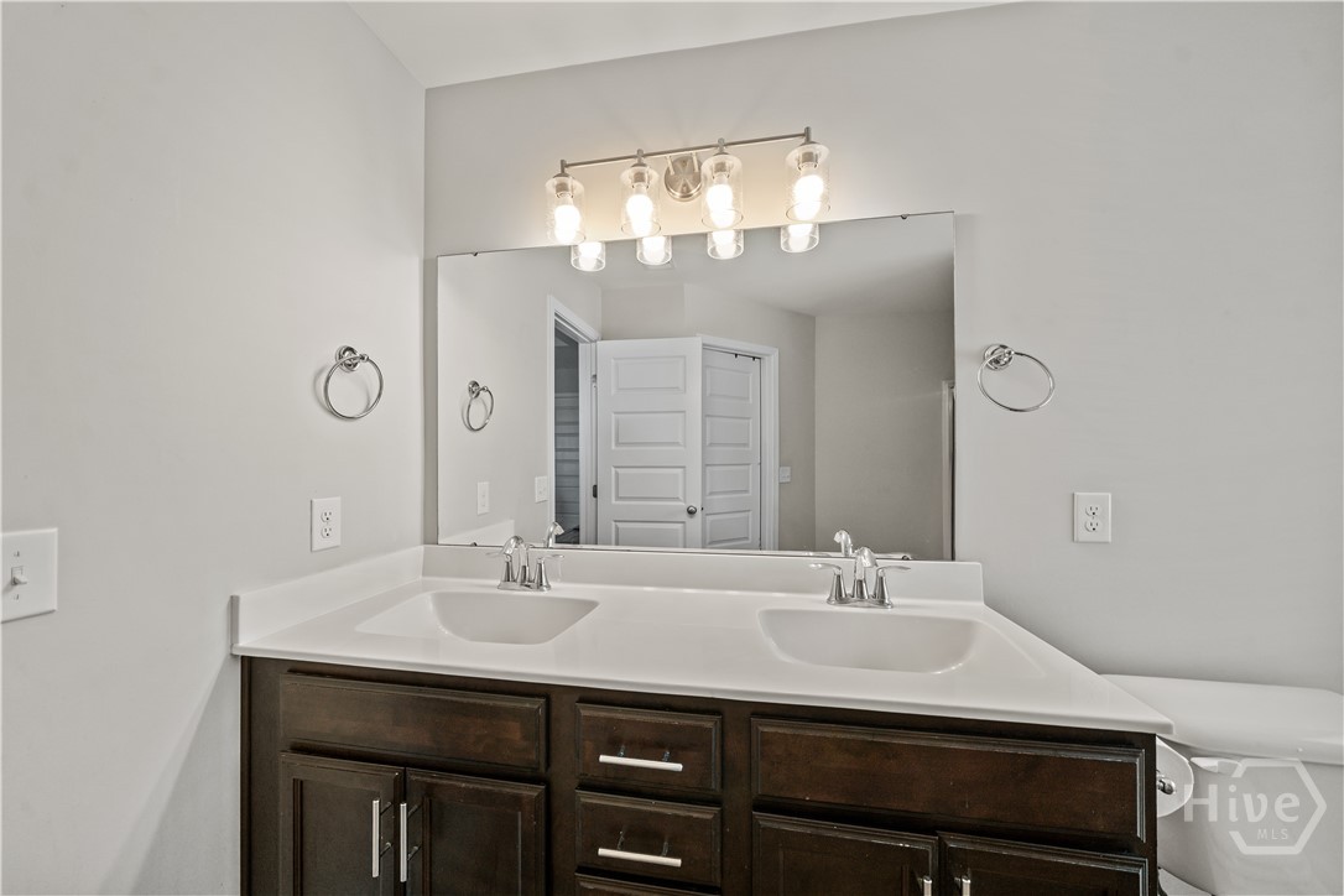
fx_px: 448
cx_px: 672
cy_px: 448
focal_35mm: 12
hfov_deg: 112.6
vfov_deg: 90.0
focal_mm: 12
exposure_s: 1/30
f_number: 6.3
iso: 500
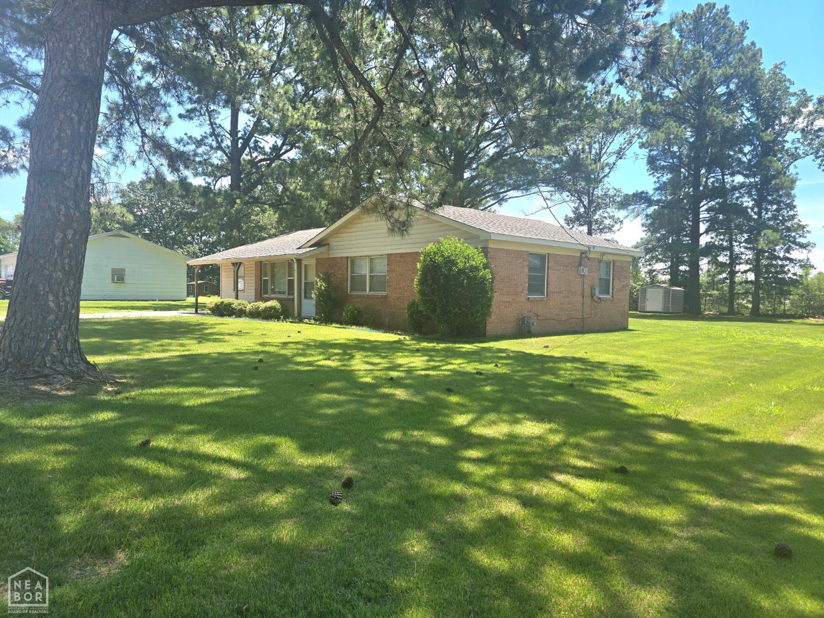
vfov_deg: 58.9
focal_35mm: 23
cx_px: 412
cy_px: 309
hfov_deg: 73.9
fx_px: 547
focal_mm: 6.3
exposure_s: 1/278
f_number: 1.7
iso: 12
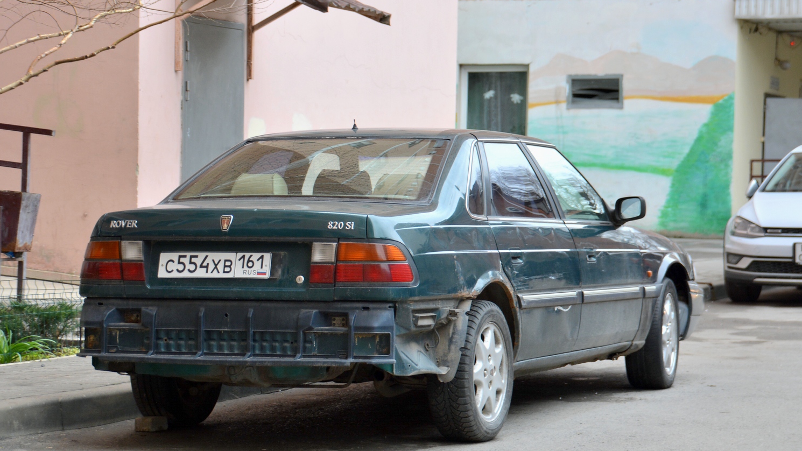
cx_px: 400
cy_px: 212
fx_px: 2084
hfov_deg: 21.8
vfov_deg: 12.4
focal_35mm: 98
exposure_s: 1/100
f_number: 4.8
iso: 400
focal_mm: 62
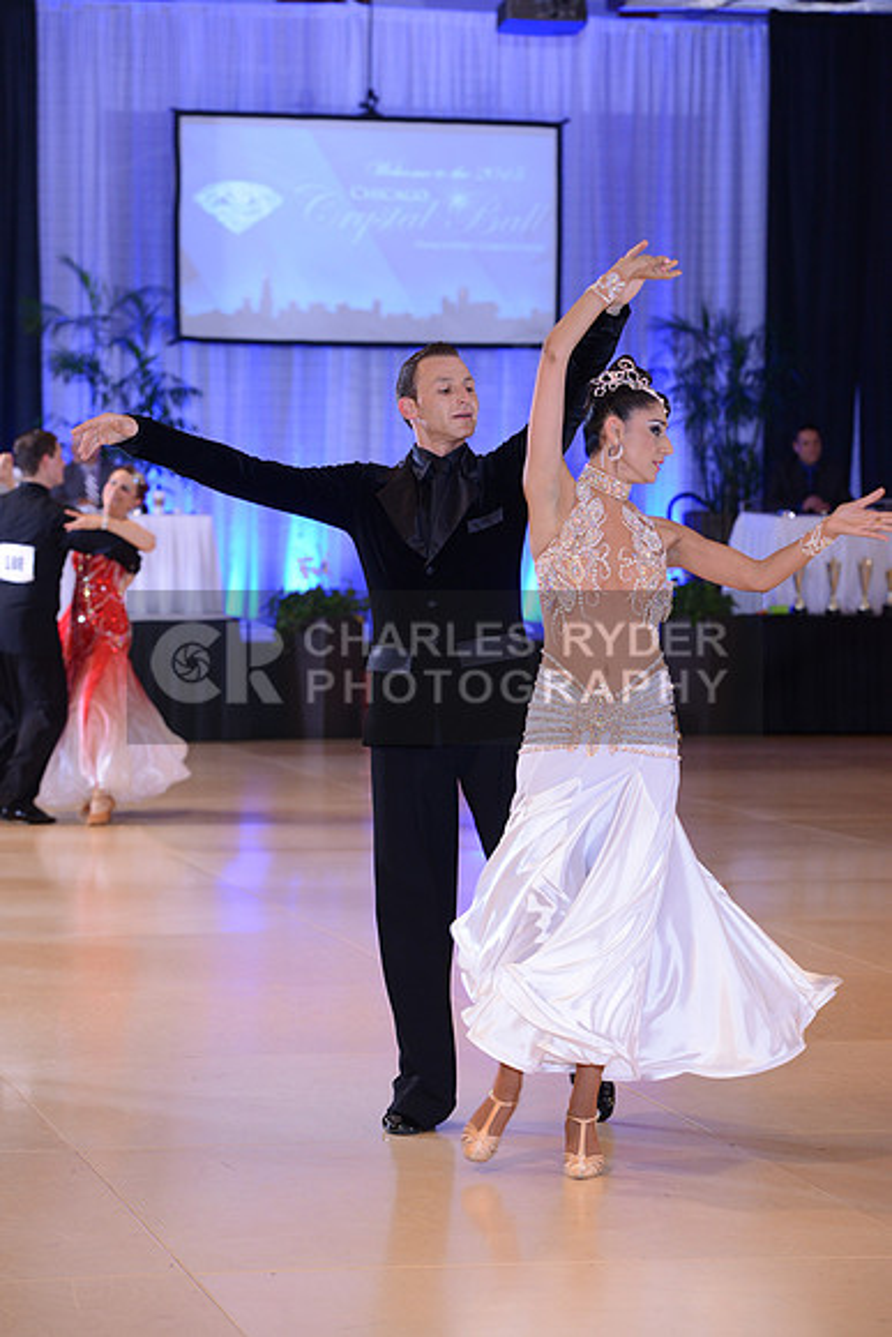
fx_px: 4308
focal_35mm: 116
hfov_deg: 11.8
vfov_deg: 17.6
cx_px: 446
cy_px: 668
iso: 1250
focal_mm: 116
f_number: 5
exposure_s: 1/250
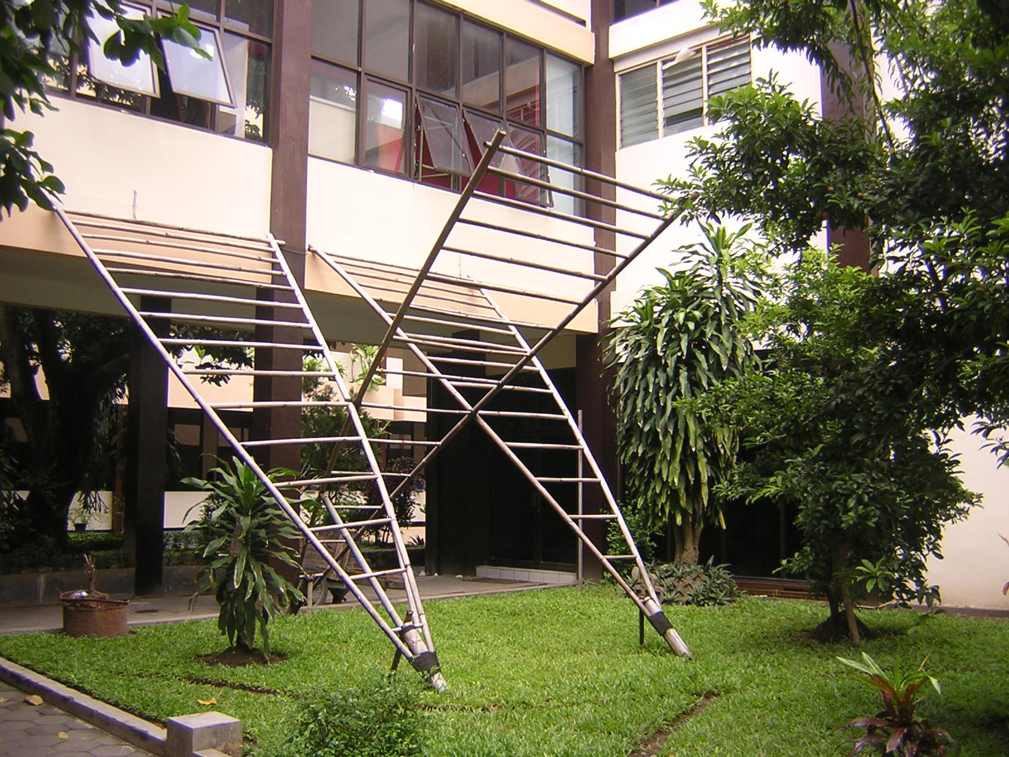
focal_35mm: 36
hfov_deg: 51.4
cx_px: 504
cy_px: 378
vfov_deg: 39.7
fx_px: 1049
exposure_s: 1/171
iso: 100
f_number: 2.6
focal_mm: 4.7
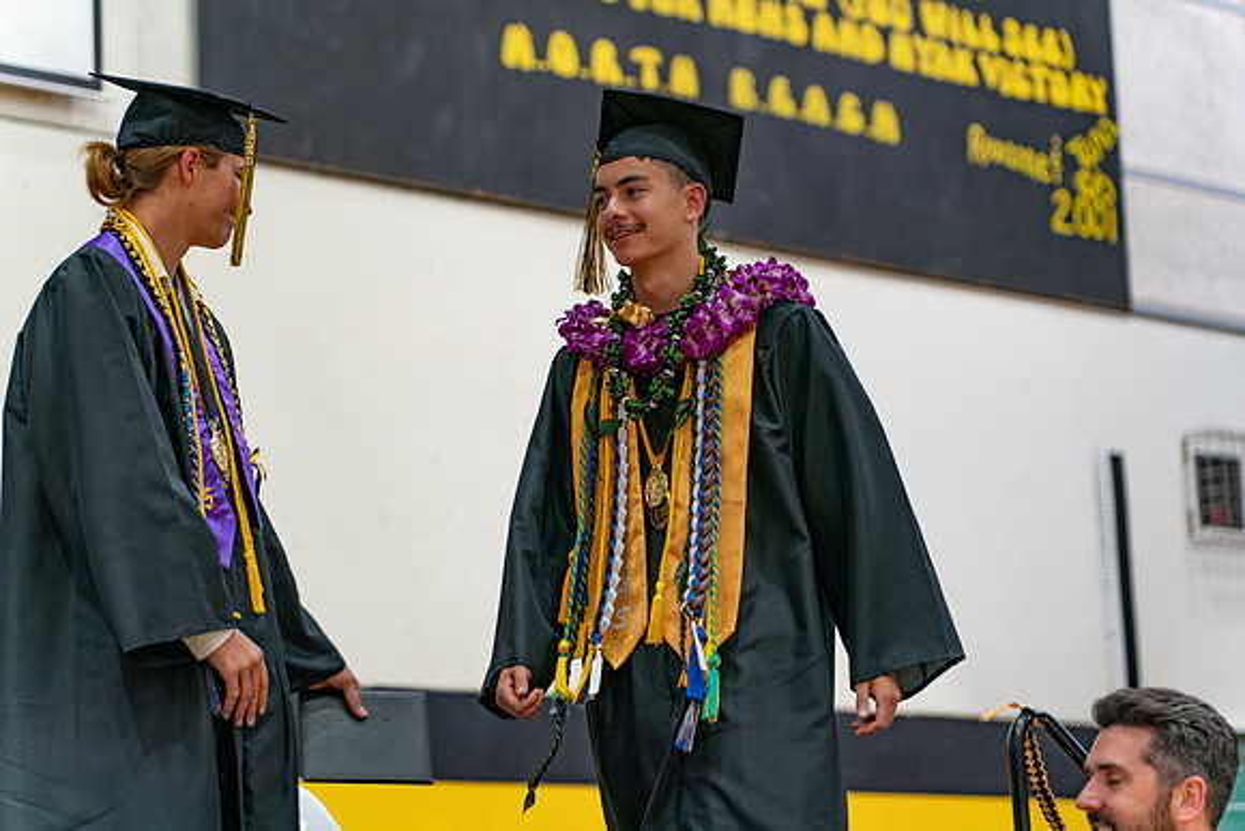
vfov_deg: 13.6
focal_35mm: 101
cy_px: 416
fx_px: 3494
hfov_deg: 20.2
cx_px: 622
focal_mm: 101
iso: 1250
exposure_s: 1/250
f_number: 2.8
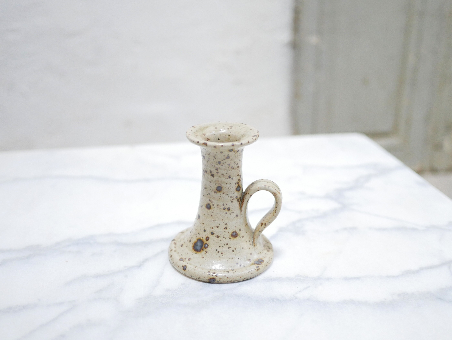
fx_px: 522
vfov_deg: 36.0
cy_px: 170
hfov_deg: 46.8
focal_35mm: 40
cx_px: 226
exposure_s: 1/60
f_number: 1.7
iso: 1600
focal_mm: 20
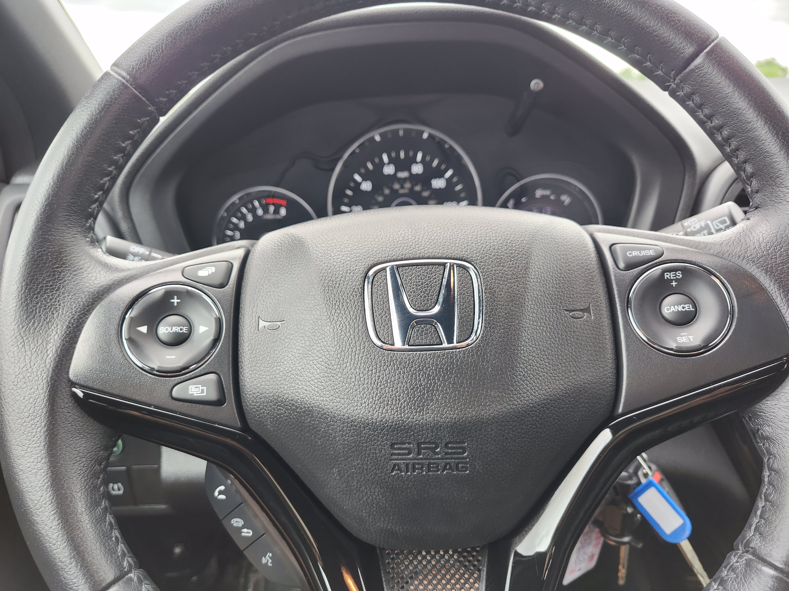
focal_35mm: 23
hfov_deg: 73.9
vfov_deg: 58.9
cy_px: 296
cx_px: 394
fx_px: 524
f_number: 1.8
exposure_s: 1/180
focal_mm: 5.54
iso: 200
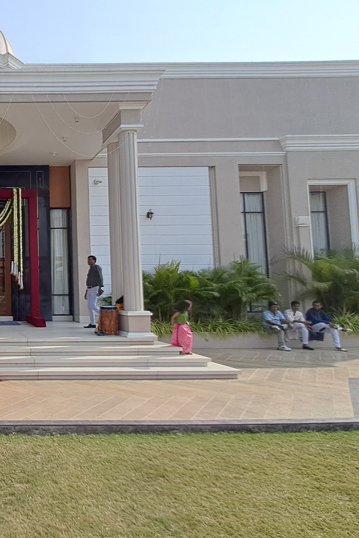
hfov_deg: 40.9
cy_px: 267
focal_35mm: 25
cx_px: -38
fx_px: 374
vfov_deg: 71.5
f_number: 2.2
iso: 40
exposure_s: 1/1779
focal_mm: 1.64
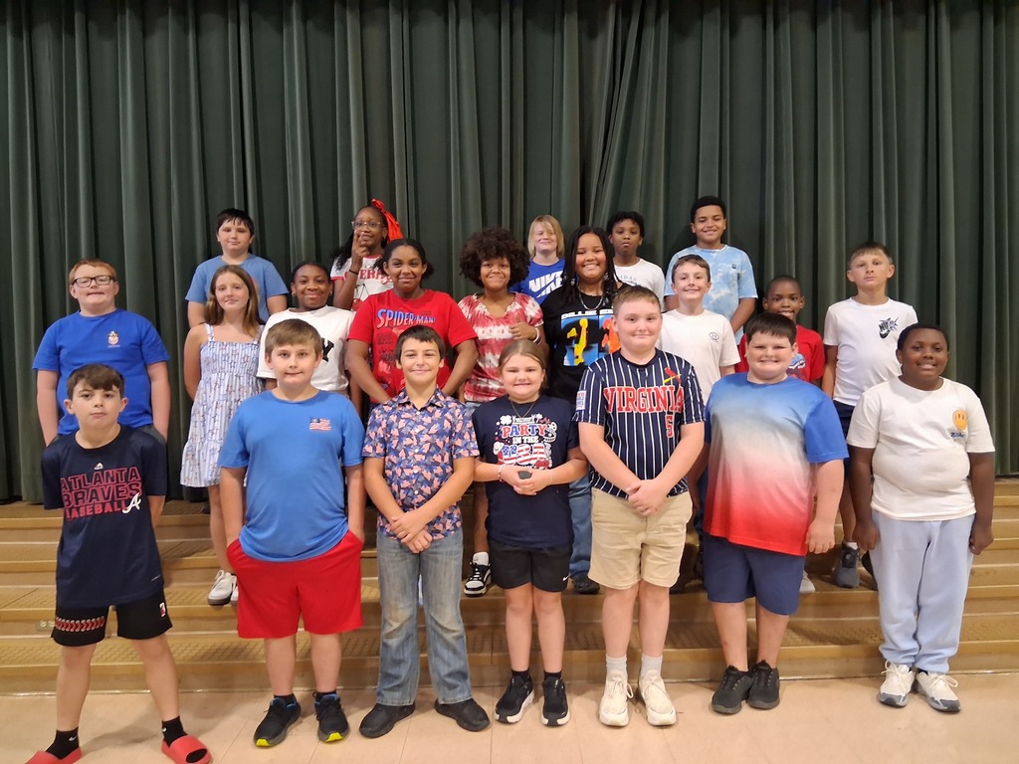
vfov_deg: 53.1
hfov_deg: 67.3
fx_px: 765
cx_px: 510
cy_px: 382
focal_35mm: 26
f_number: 1.8
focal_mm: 3.98
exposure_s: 1/50
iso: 640
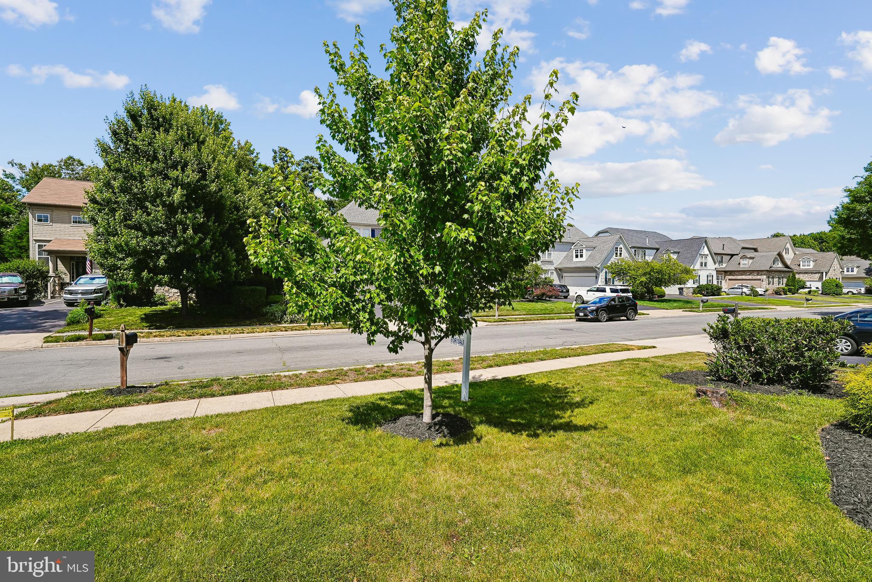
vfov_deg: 72.1
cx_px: 436
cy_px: 291
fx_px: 400
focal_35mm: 16
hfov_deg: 95.0
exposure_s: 1/200
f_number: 5
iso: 80
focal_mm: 16.5
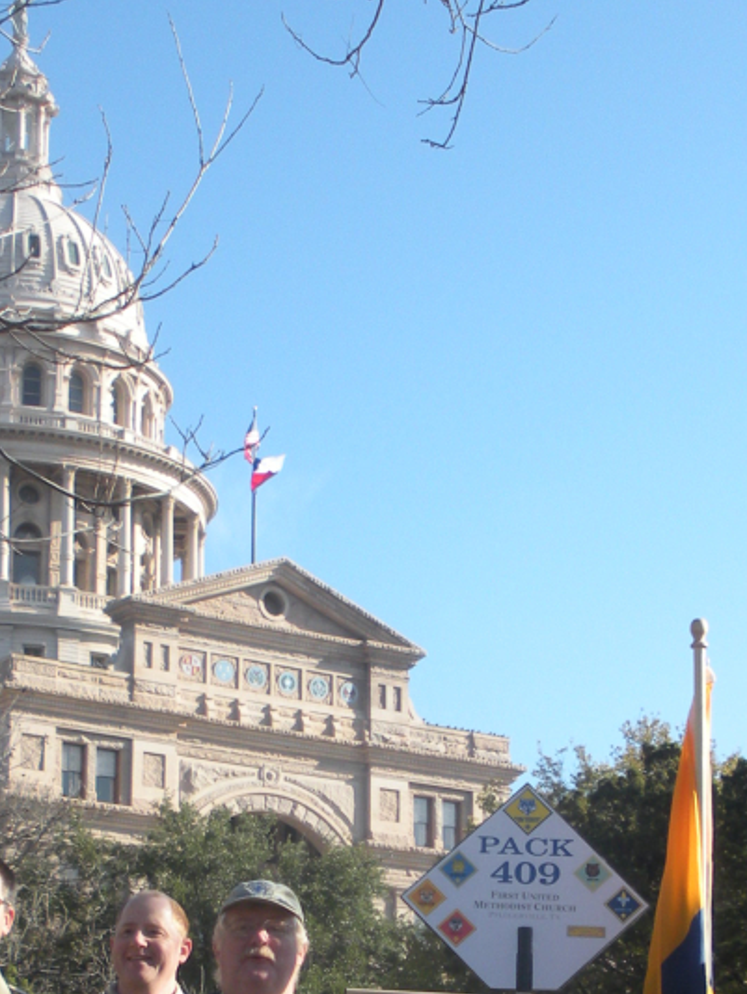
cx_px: 393
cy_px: 984
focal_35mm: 92
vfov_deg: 20.6
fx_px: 2645
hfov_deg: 16.1
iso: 64
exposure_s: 1/350
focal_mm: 6.3
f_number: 3.5
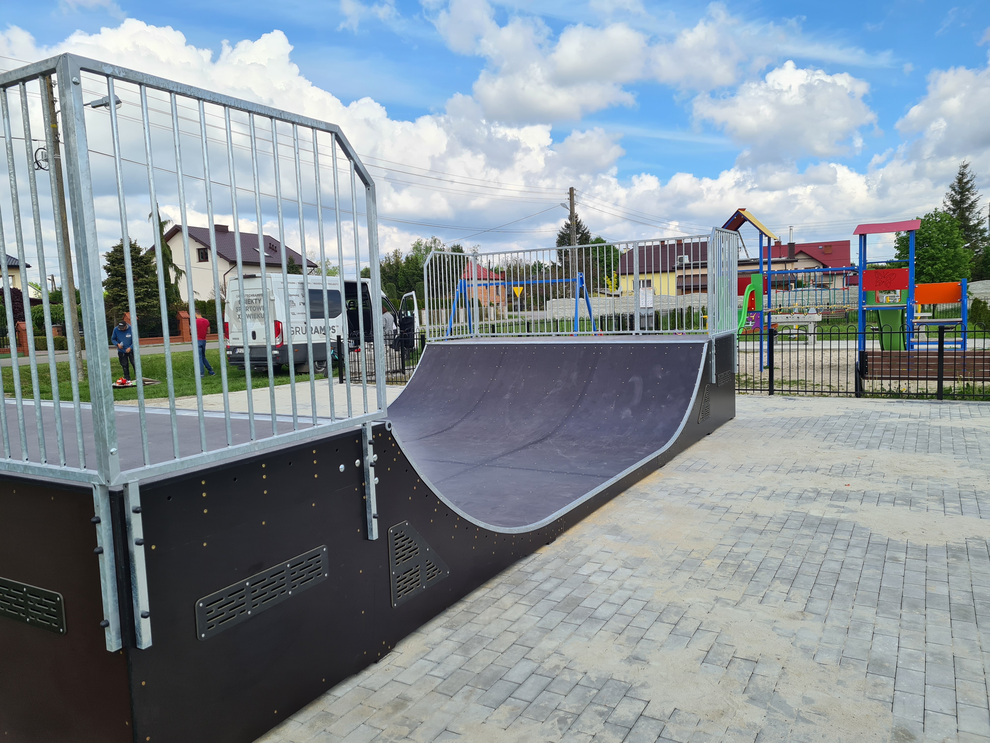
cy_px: 372
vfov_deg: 53.1
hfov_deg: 67.3
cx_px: 495
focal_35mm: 26
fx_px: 744
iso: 50
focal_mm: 5.4
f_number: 1.8
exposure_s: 1/1656
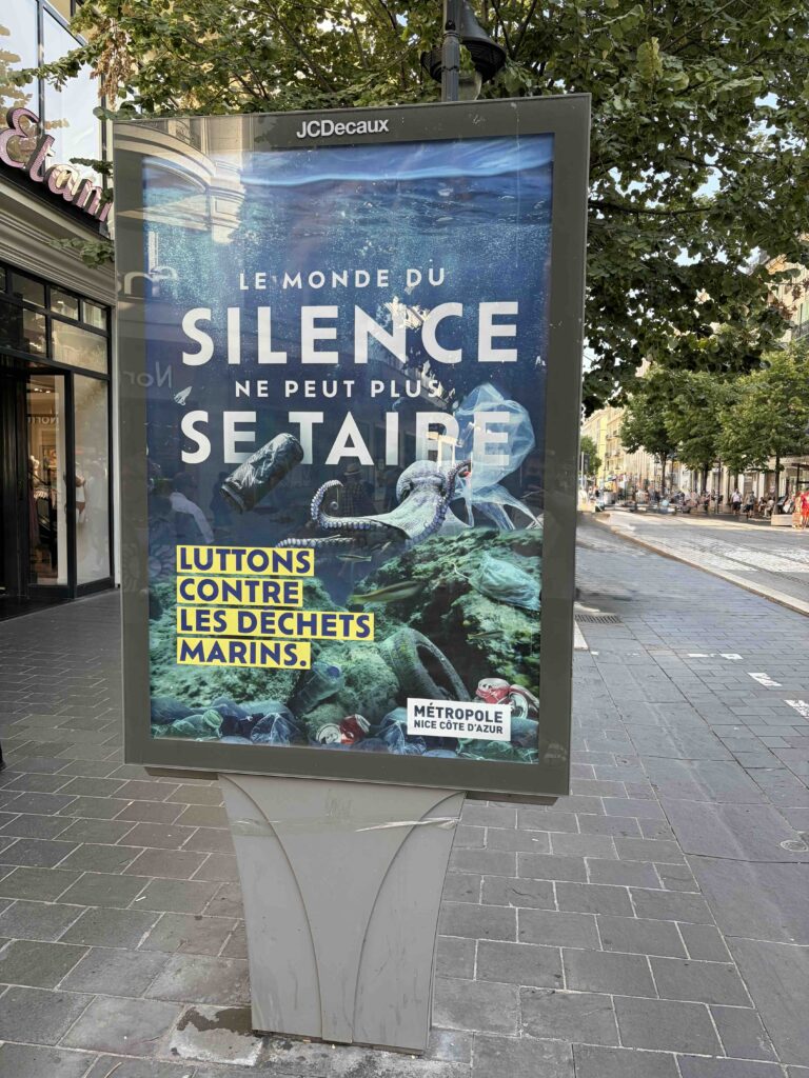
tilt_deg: -3.4
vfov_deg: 67.3
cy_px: 539
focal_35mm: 26
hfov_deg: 53.1
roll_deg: -1.1
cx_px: 404
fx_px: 810
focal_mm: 5.96
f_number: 1.6
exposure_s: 1/317
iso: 50
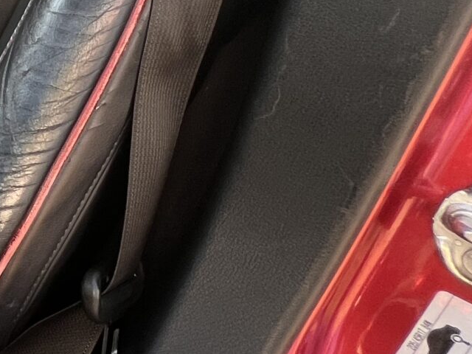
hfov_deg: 20.9
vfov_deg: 25.6
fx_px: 709
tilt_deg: -29.7
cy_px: -51
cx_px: -419
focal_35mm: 52
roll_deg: +3.7
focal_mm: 1.57
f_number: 1.8
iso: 80
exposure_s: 1/99
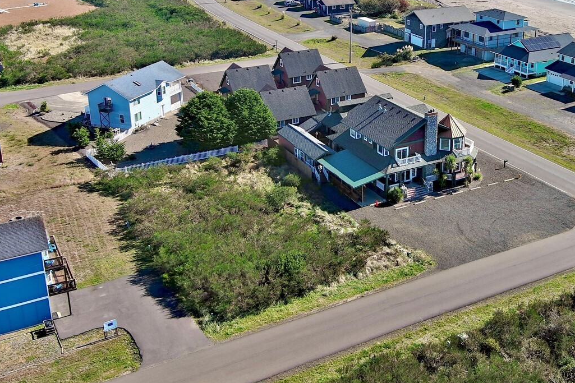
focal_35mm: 48
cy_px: 112
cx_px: 369
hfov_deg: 40.7
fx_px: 766
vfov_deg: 27.8
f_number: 2.8
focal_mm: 10.57
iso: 100
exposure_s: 1/1127
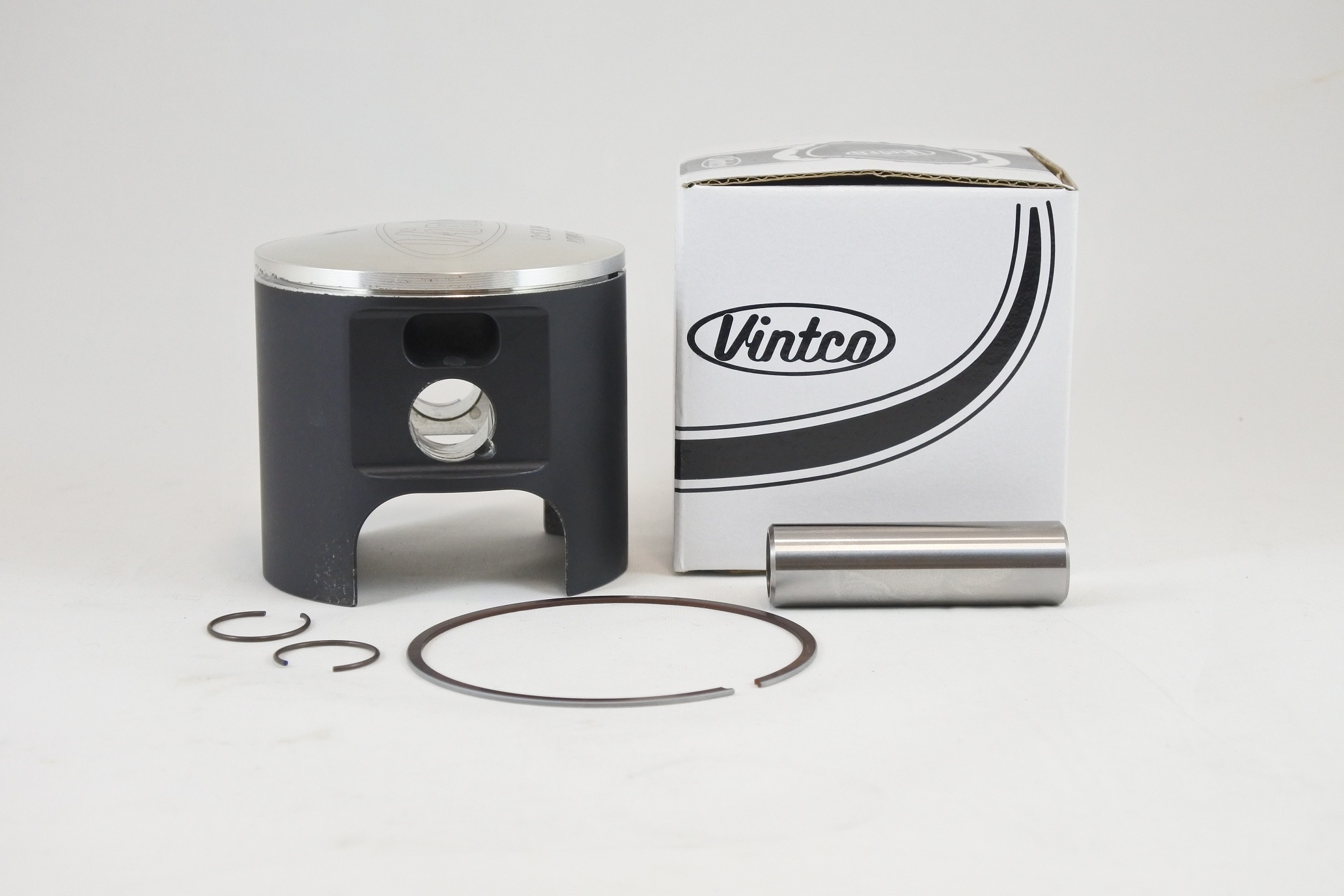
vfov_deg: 22.3
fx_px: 2277
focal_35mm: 61
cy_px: 448
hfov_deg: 32.9
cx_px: 672
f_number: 5
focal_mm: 22.7
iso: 640
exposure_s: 1/125
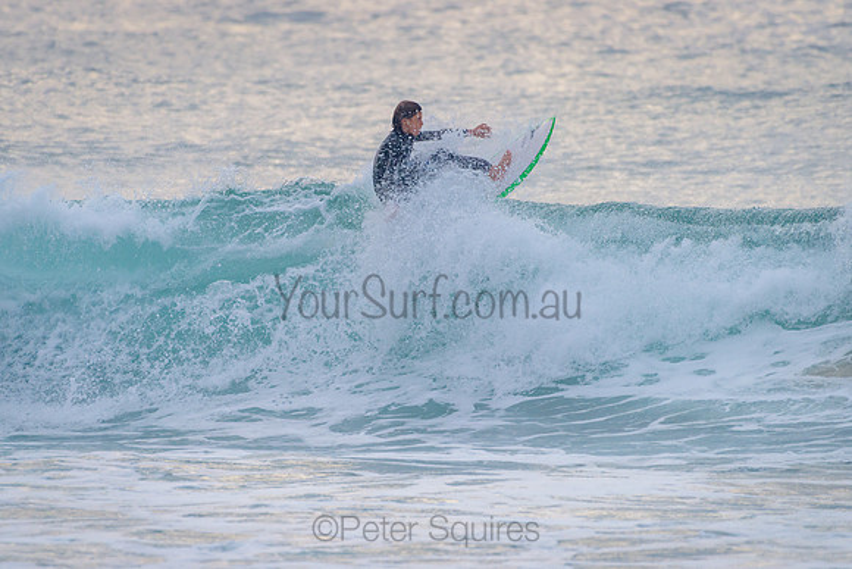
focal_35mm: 613
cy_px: 279
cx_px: 413
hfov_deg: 3.4
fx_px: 14514
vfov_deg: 2.2
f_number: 5.6
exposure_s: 1/1250
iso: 400
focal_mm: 500
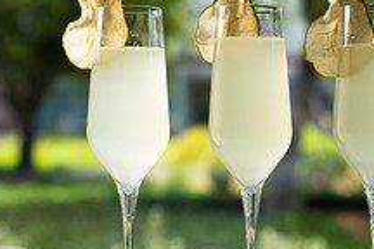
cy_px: 124
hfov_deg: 19.6
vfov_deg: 13.2
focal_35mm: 104
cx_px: 248
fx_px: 1080
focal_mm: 50
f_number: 3.5
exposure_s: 1/200
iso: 200
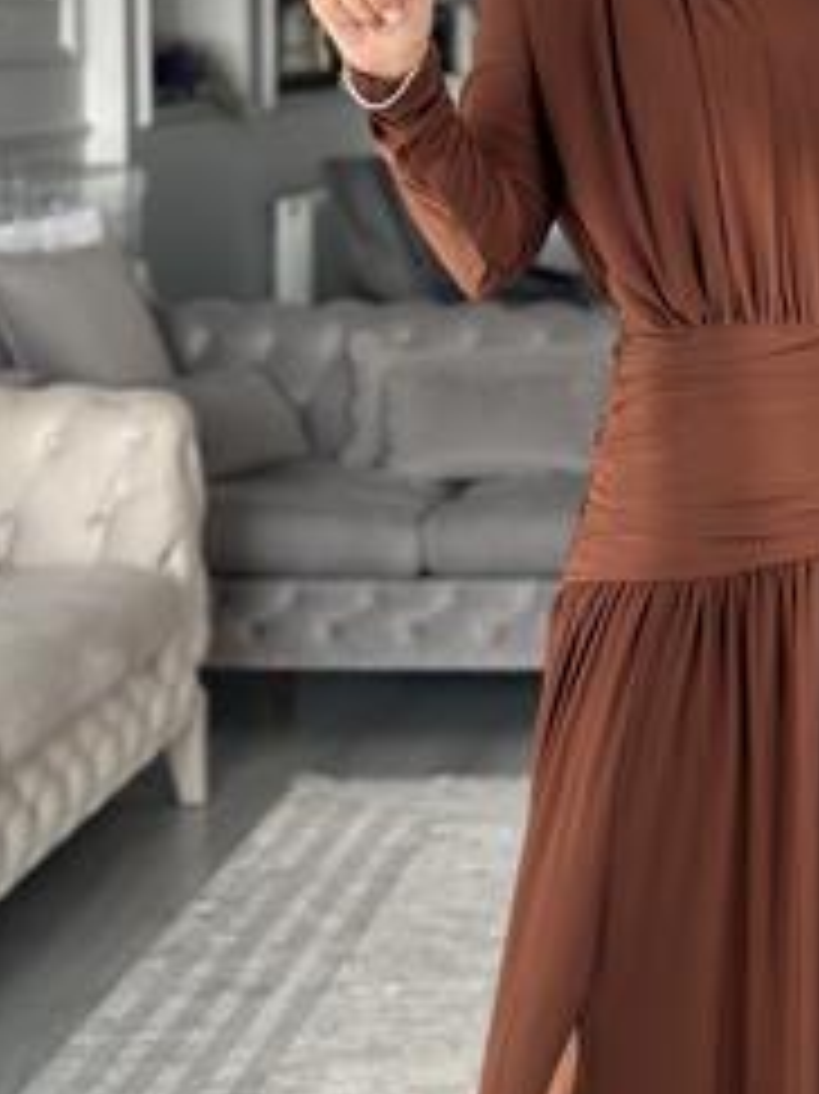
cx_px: 832
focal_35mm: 100
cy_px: 95
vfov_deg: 19.3
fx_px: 3157
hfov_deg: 14.5
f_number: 1.78
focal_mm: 6.86
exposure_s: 1/161
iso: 100
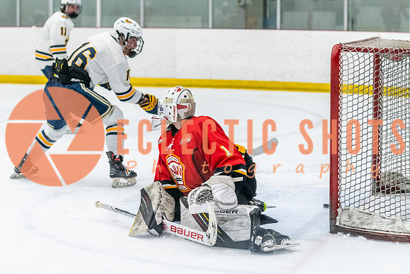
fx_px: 1397
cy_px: 125
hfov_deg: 16.7
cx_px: 145
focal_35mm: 123
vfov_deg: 11.2
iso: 3200
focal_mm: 75
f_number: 2.8
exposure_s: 1/800
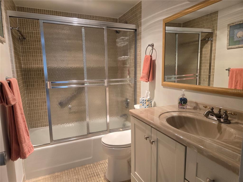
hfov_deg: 73.9
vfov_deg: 58.9
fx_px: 161
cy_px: 91
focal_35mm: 23
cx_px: 122
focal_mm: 5.4
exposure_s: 1/120
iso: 160
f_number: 1.8
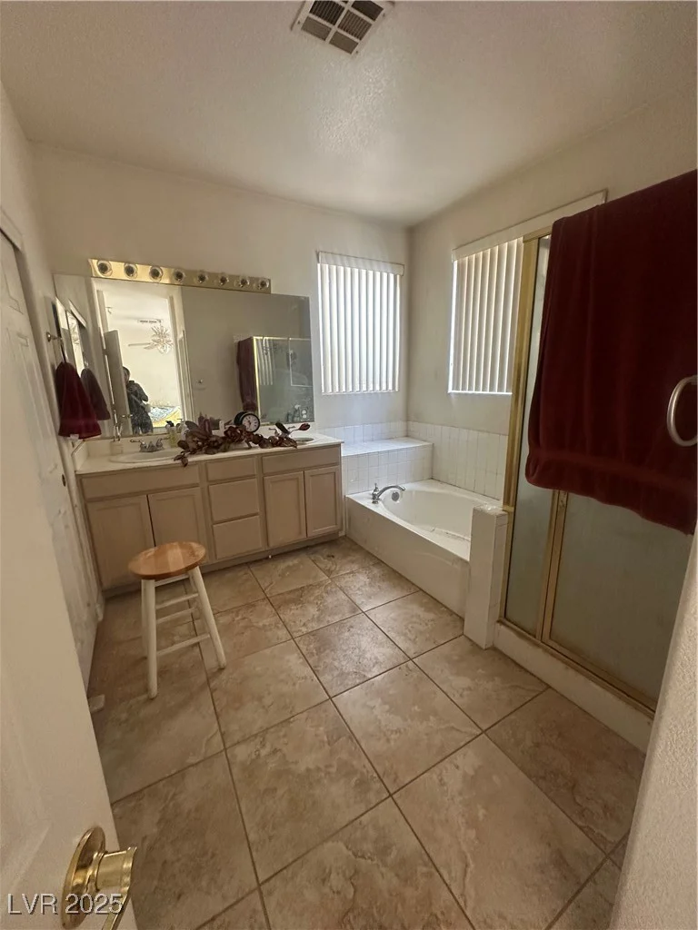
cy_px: 465
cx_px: 349
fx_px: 376
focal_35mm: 14
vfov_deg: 102.1
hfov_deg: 85.7
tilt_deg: -12.2
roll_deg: +0.3
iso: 320
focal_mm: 2.22
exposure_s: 1/69
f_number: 2.2
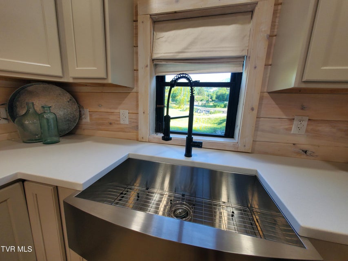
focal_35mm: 13
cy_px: 130
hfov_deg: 106.2
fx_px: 131
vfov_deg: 89.9
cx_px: 174
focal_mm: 1.8
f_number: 2.2
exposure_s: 1/60
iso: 100
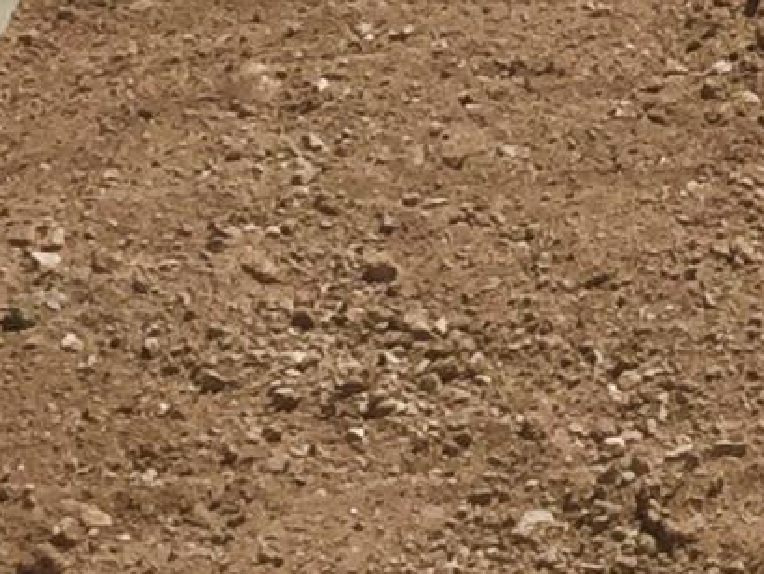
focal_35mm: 212
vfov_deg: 6.2
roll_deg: +0.2
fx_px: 4682
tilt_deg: +0.0
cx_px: 1316
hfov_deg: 9.0
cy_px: -1428
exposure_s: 1/3597
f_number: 2.2
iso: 32
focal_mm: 4.15
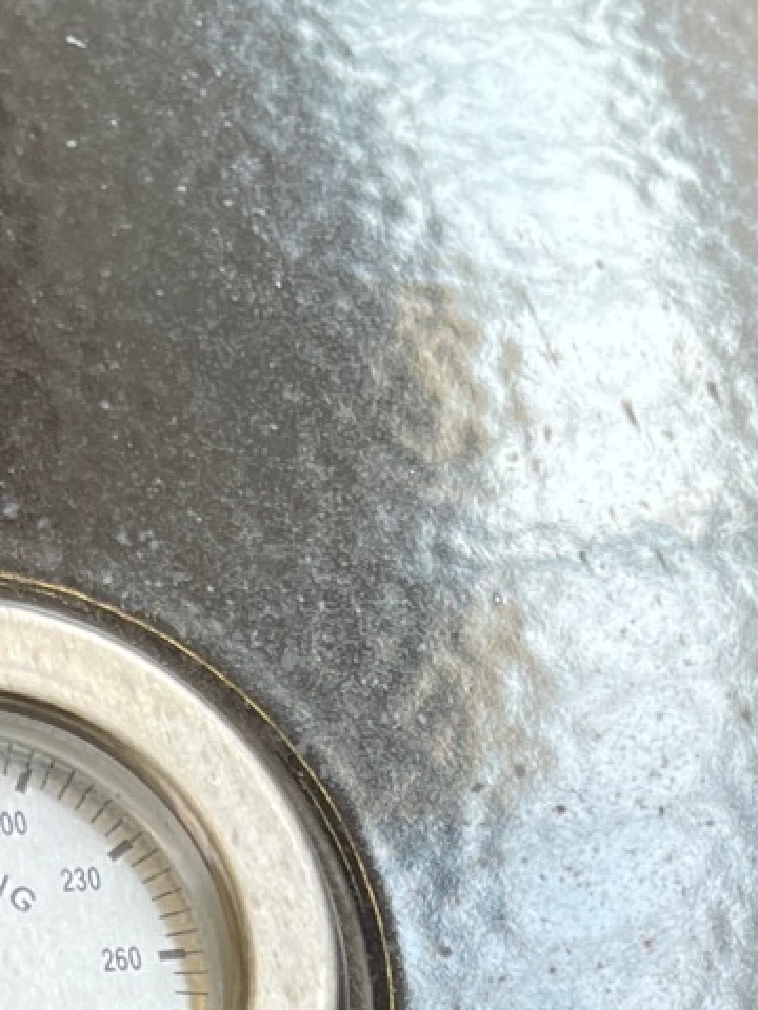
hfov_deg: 13.3
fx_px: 3241
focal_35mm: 111
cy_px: 1634
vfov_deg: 15.9
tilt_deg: -49.0
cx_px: 371
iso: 100
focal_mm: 5.1
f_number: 1.6
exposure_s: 1/100
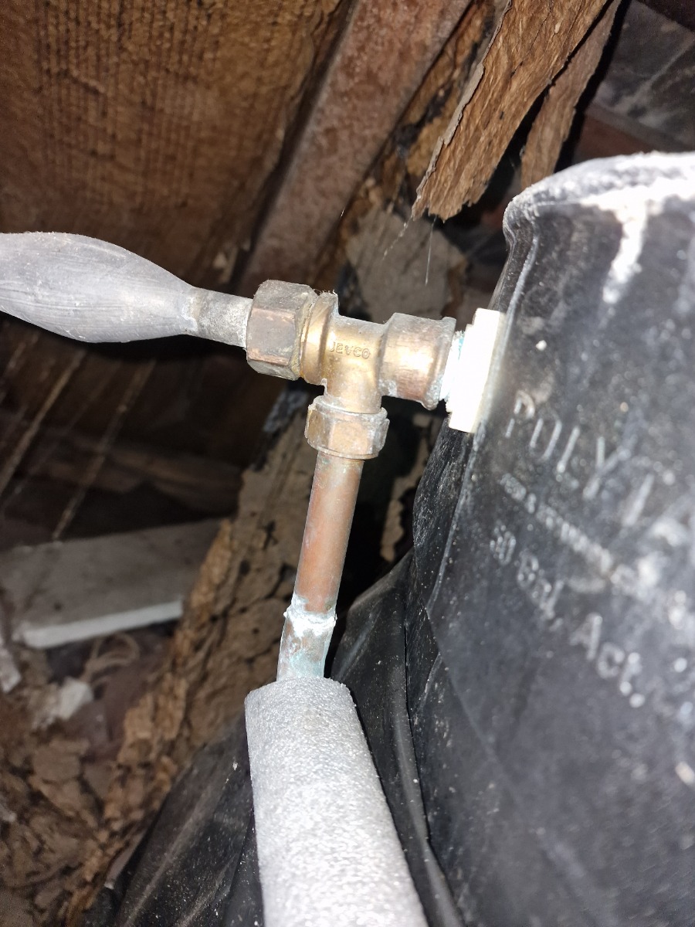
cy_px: 464
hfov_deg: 58.9
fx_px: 616
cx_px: 348
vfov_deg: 73.9
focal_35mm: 23
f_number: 1.8
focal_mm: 6.4
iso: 160
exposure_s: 1/10
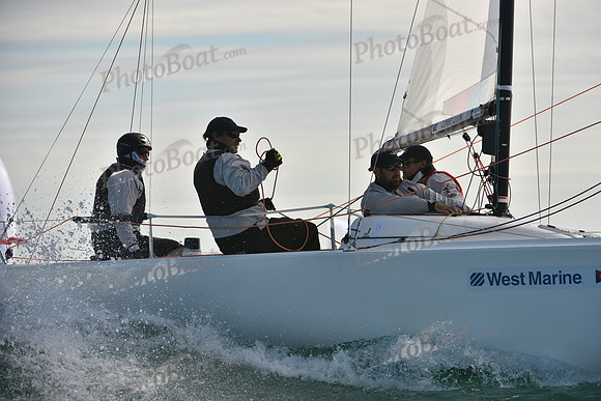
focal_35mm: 220
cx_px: 300
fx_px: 3673
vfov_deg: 6.2
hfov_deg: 9.4
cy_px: 200
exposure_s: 1/1250
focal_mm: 220
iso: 250
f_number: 6.3
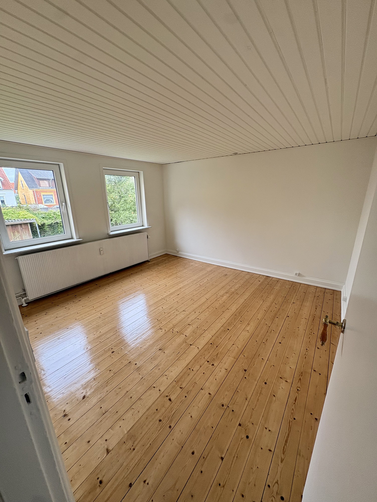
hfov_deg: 85.7
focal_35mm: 14
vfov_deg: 102.1
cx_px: 188
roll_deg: +0.8
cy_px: 251
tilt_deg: -15.7
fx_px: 203
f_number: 2.2
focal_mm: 2.22
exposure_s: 1/99
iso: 64
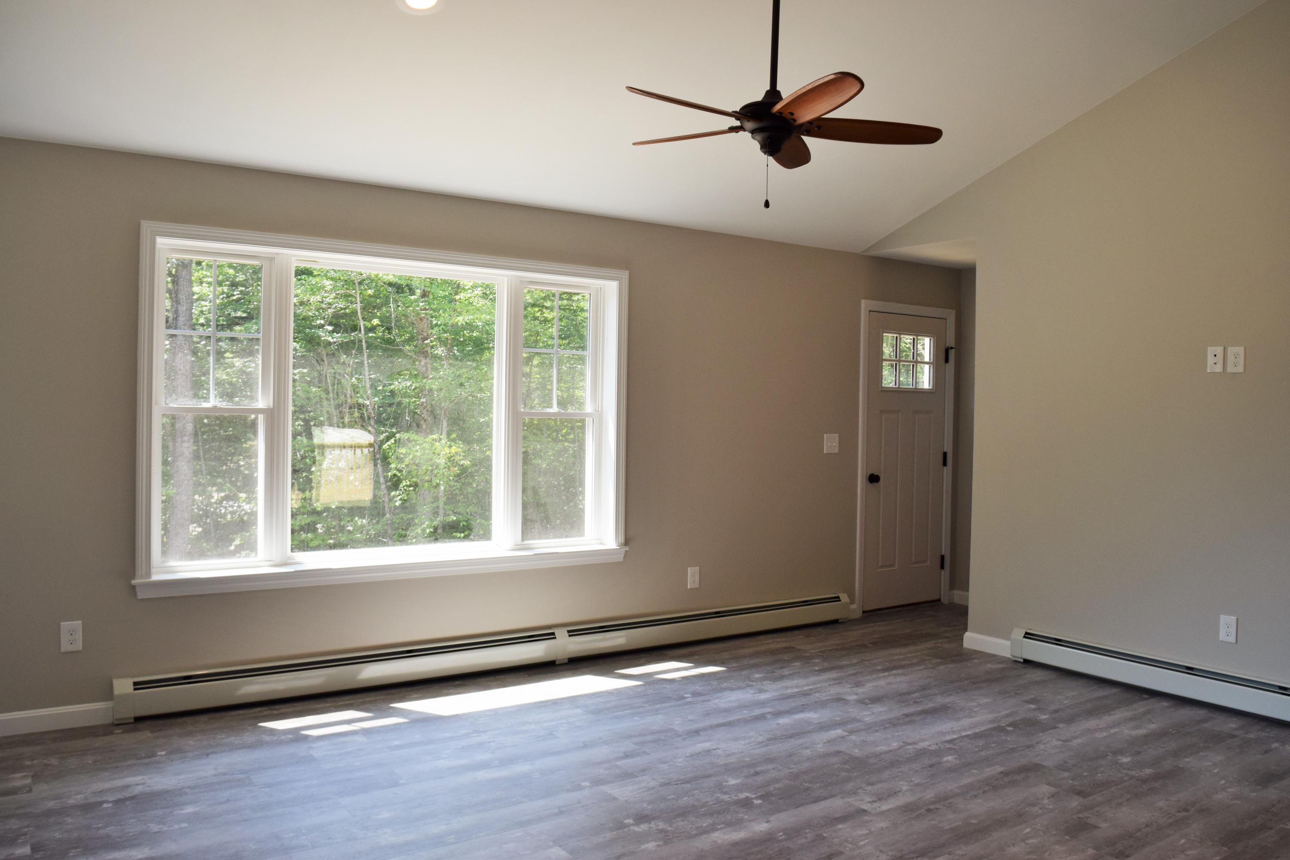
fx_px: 967
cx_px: 645
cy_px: 430
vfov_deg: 47.9
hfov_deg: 67.4
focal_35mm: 27
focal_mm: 18
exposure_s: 1/200
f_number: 7.1
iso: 400
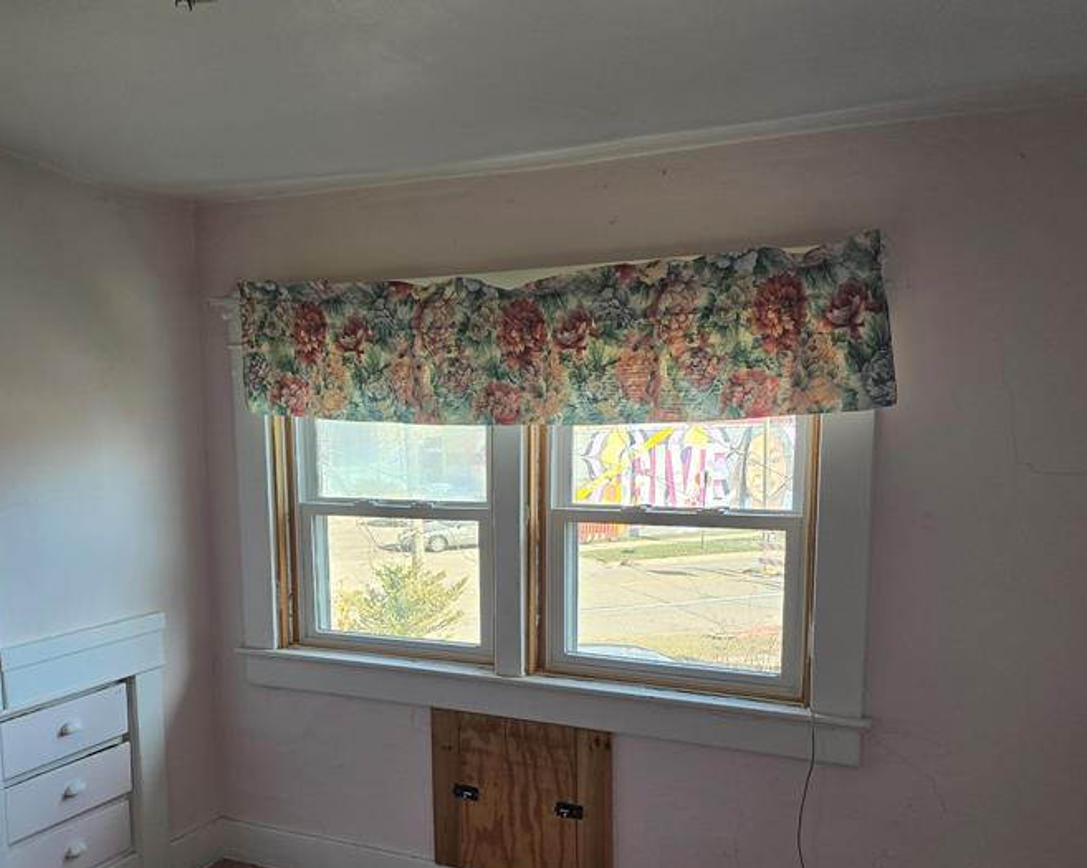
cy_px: 595
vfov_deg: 41.5
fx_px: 1125
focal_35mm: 35
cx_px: 435
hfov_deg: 51.2
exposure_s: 1/180
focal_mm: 6.3
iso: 160
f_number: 1.7
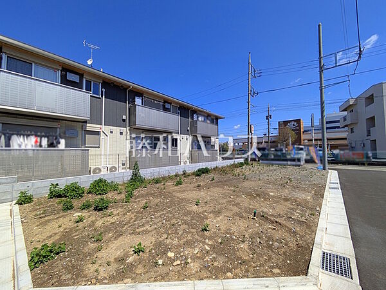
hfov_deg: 102.1
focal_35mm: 14
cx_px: 193
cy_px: 145
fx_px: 156
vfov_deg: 85.7
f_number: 2.2
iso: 48
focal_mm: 1.83
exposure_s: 1/2049
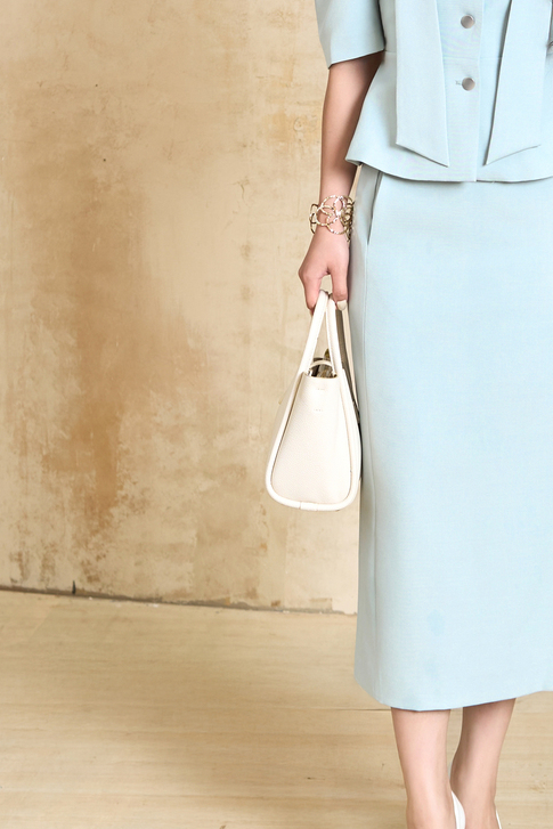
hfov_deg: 16.9
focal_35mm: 80
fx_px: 1842
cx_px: 465
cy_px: 234
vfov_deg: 25.1
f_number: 4
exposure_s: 1/160
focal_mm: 30
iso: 200
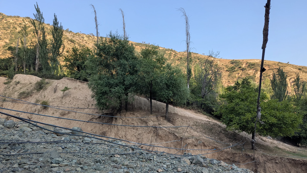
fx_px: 220
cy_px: 117
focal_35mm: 27
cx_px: 157
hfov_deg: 69.8
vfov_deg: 42.2
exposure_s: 1/755
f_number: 1.85
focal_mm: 6.81
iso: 46
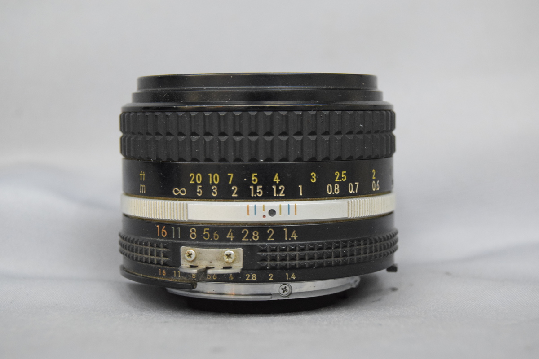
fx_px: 1123
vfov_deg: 18.2
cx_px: 270
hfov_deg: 27.0
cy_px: 180
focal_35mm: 75
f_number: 8
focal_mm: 50
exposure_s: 1/125
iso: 3200
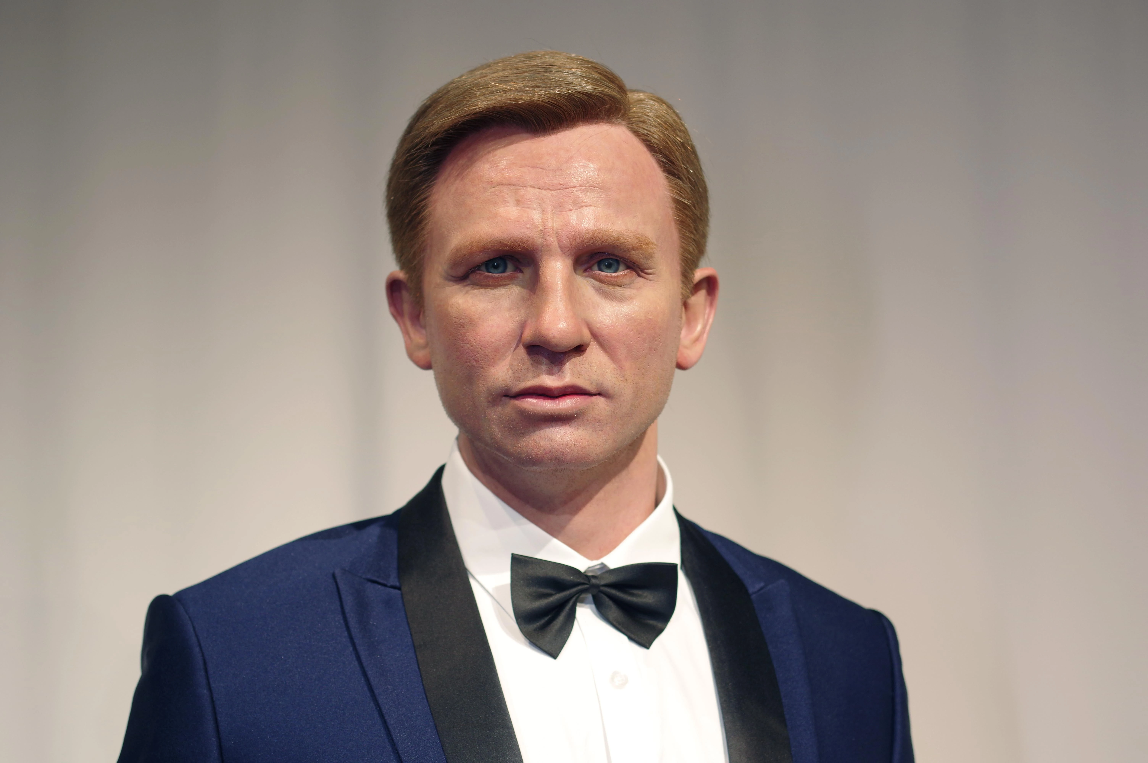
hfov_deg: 38.2
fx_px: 1657
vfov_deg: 25.9
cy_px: 382
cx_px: 574
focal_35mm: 52
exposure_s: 1/100
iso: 400
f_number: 3.5
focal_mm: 35
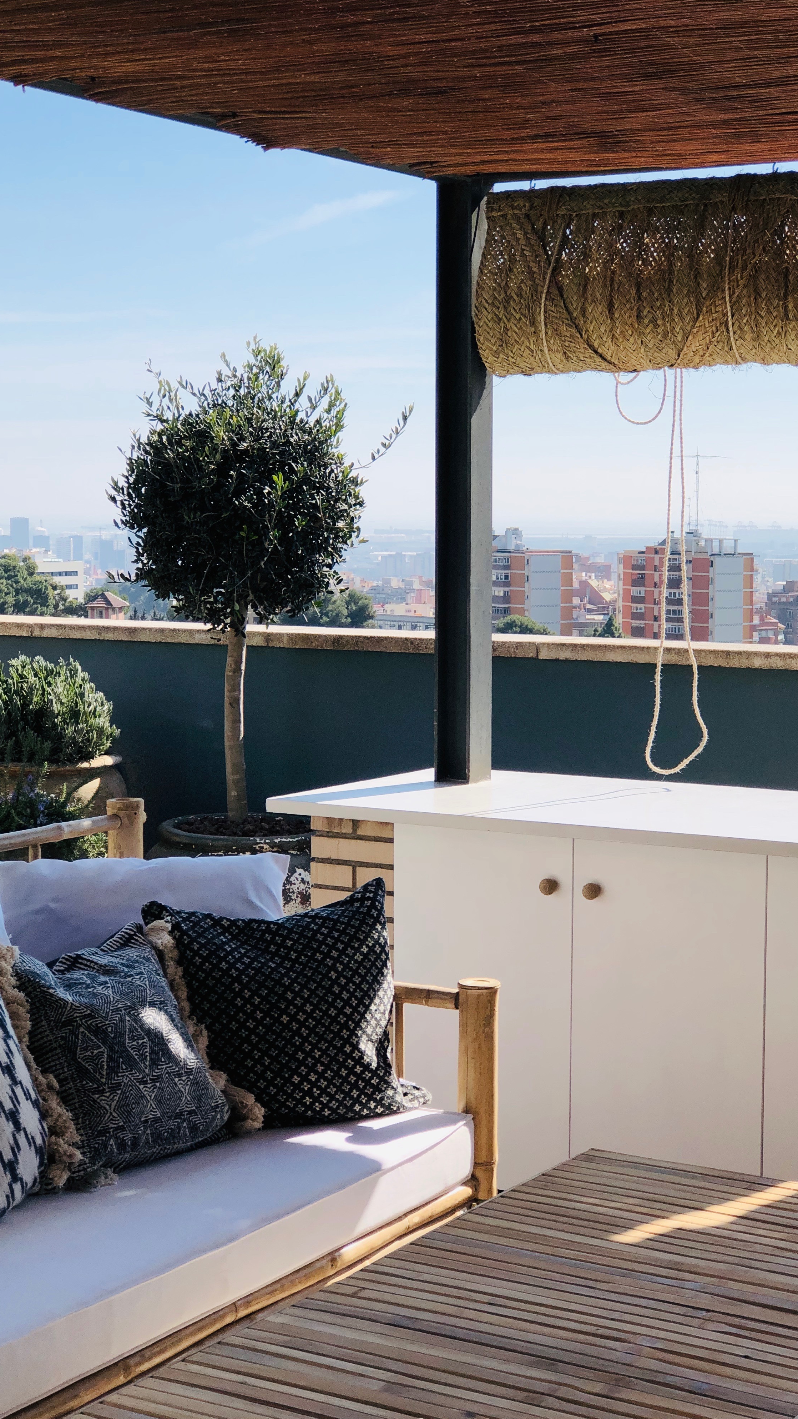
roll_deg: +0.2
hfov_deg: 19.1
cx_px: 458
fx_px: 2369
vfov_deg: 33.3
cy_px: 703
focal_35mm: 63
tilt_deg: -4.1
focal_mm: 6.6
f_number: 2.8
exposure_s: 1/800
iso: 20
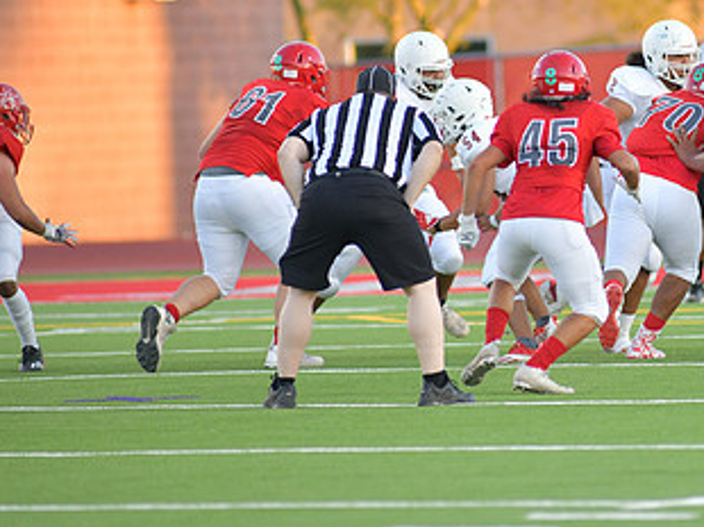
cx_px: 618
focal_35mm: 540
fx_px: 10974
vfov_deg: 2.8
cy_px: 217
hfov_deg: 3.7
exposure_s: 1/1250
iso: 1100
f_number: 3.5
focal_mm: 300
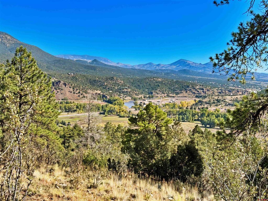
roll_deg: -1.4
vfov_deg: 27.5
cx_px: 134
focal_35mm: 53
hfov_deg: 36.2
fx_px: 410
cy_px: 100
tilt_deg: -4.9
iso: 64
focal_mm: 6.76
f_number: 1.78
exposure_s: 1/4098
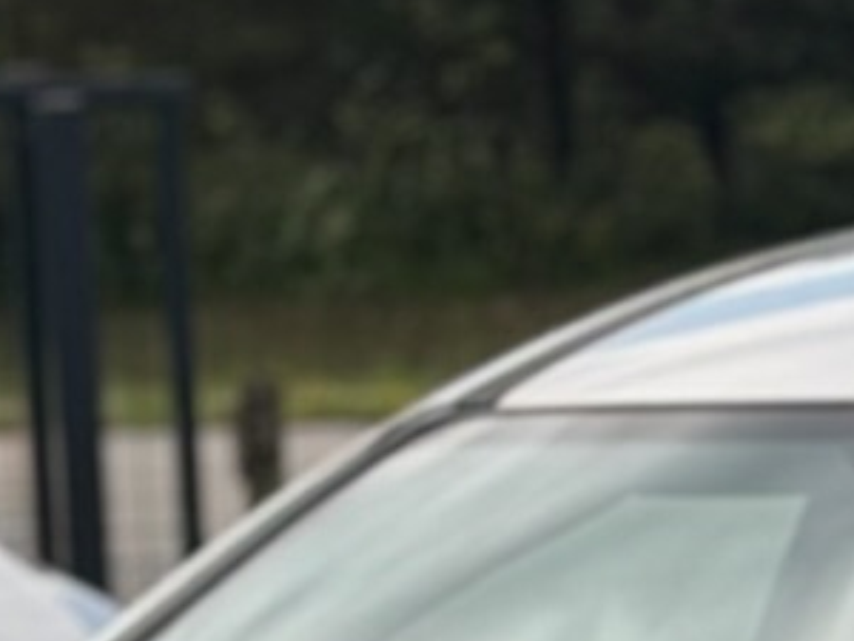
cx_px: 965
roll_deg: -0.8
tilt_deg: -12.9
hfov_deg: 6.0
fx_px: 8092
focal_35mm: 328
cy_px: 1949
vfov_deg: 4.4
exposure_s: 1/5587
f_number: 1.78
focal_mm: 6.76
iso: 64
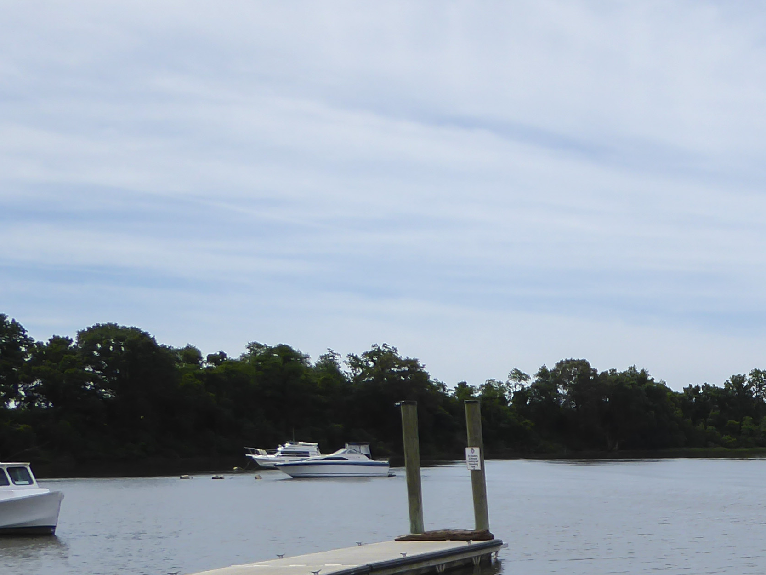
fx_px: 1328
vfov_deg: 23.0
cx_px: 878
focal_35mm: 60
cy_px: 631
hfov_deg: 28.7
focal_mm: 4.3
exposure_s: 1/1250
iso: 80
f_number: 3.3
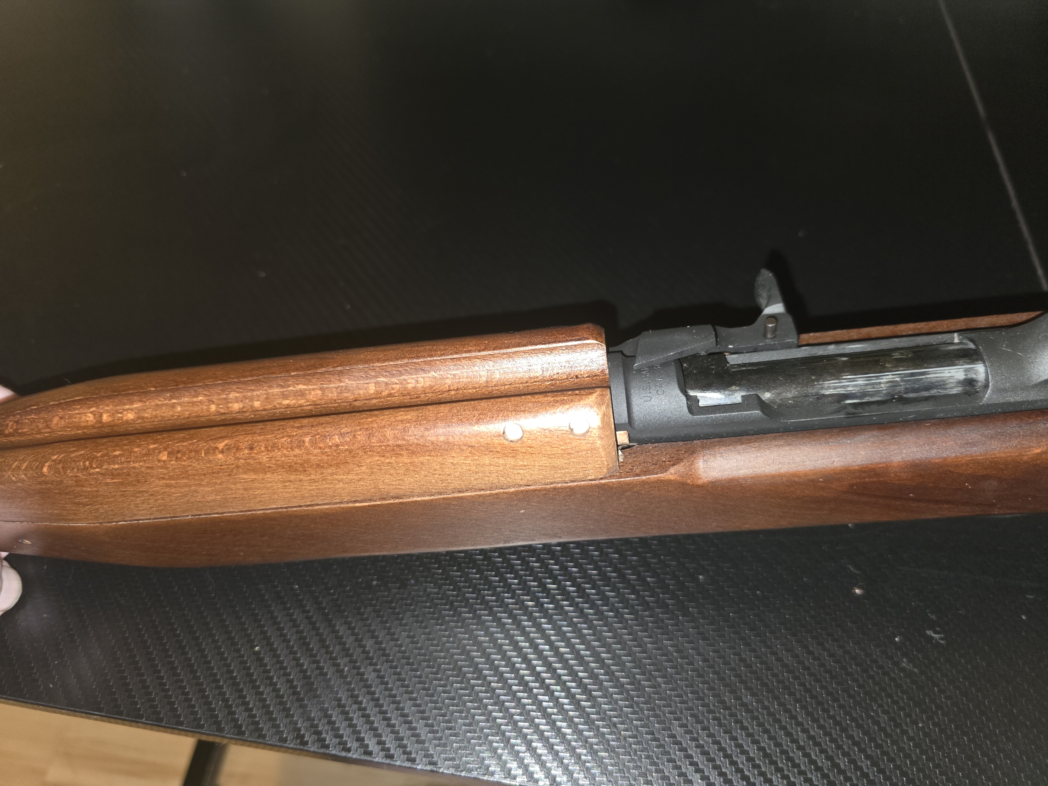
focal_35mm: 23
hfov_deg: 73.9
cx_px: 524
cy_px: 393
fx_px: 696
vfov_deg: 58.9
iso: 250
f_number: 1.7
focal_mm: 6.3
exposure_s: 1/15
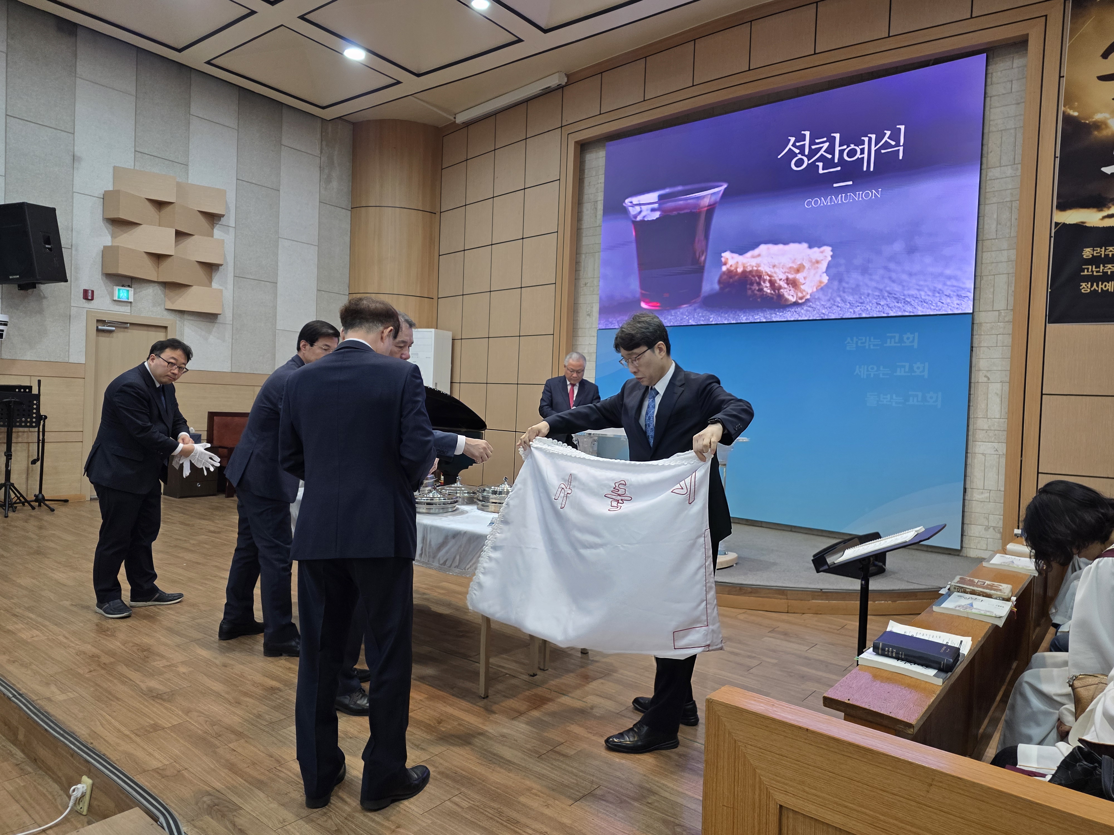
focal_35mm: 23
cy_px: 418
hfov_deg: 73.9
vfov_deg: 58.9
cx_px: 557
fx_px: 740
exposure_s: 1/120
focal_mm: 6.25
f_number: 1.7
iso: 250
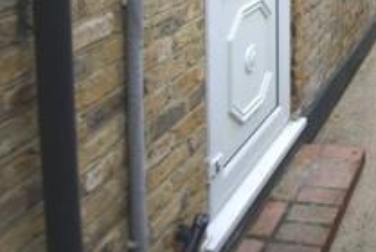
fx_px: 481
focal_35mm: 46
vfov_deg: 23.7
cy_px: -121
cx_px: 417
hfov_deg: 36.0
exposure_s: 1/30
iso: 100
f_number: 4
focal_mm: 10
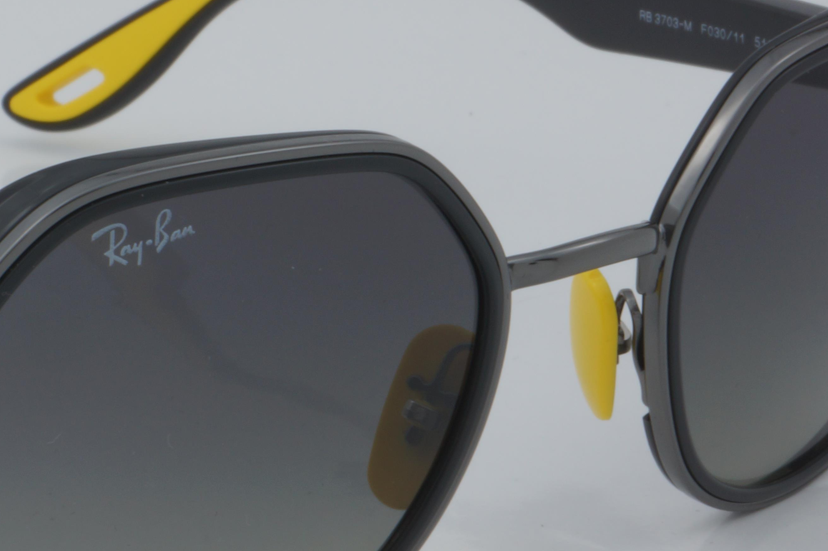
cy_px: 315
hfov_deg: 11.9
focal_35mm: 171
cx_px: 94
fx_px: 3932
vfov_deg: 8.0
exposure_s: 1/4
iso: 100
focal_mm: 50
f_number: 32
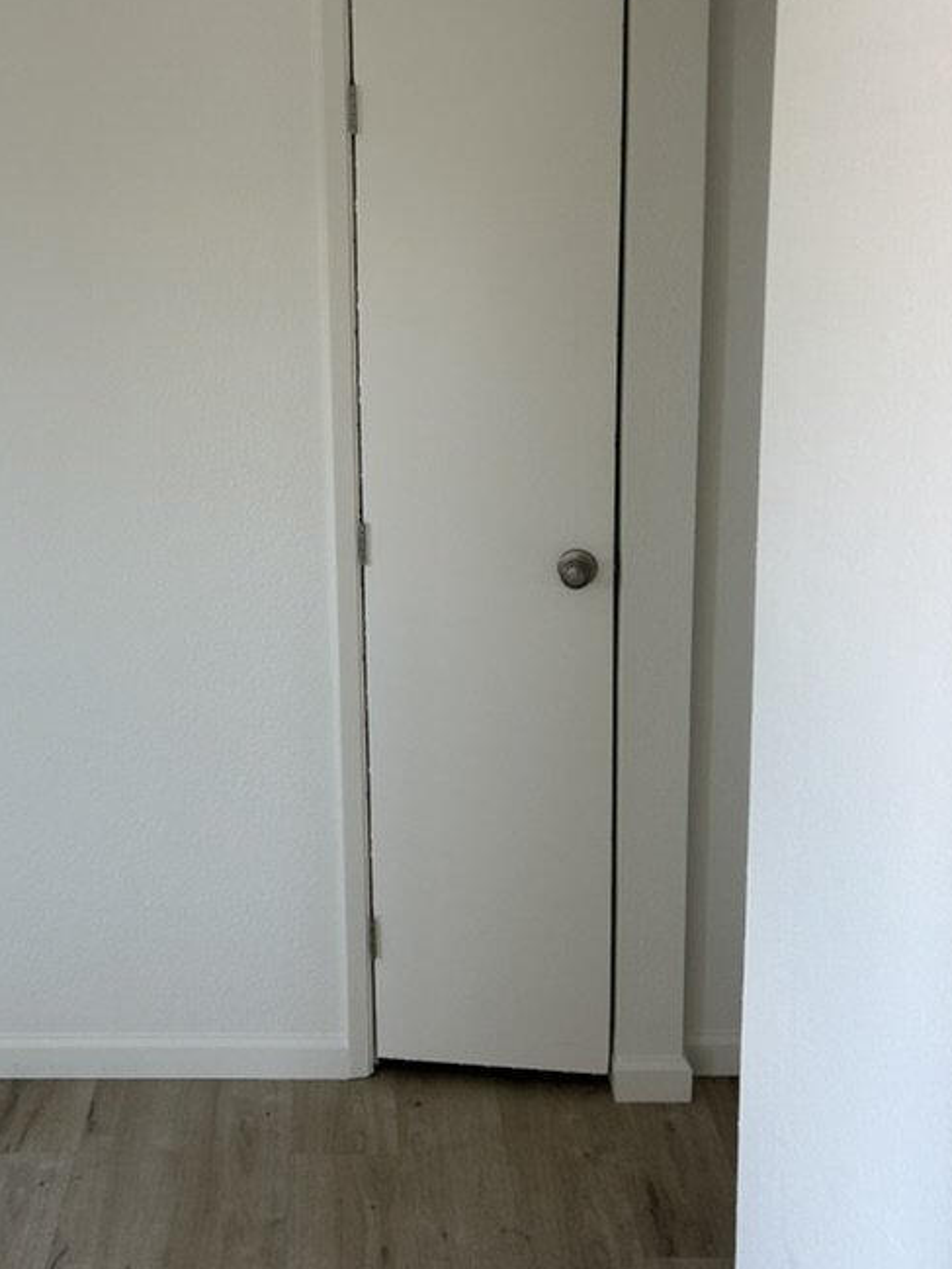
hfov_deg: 34.7
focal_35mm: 41
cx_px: 293
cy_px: 518
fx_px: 1503
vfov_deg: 45.6
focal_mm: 5.7
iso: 80
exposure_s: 1/121
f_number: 1.5
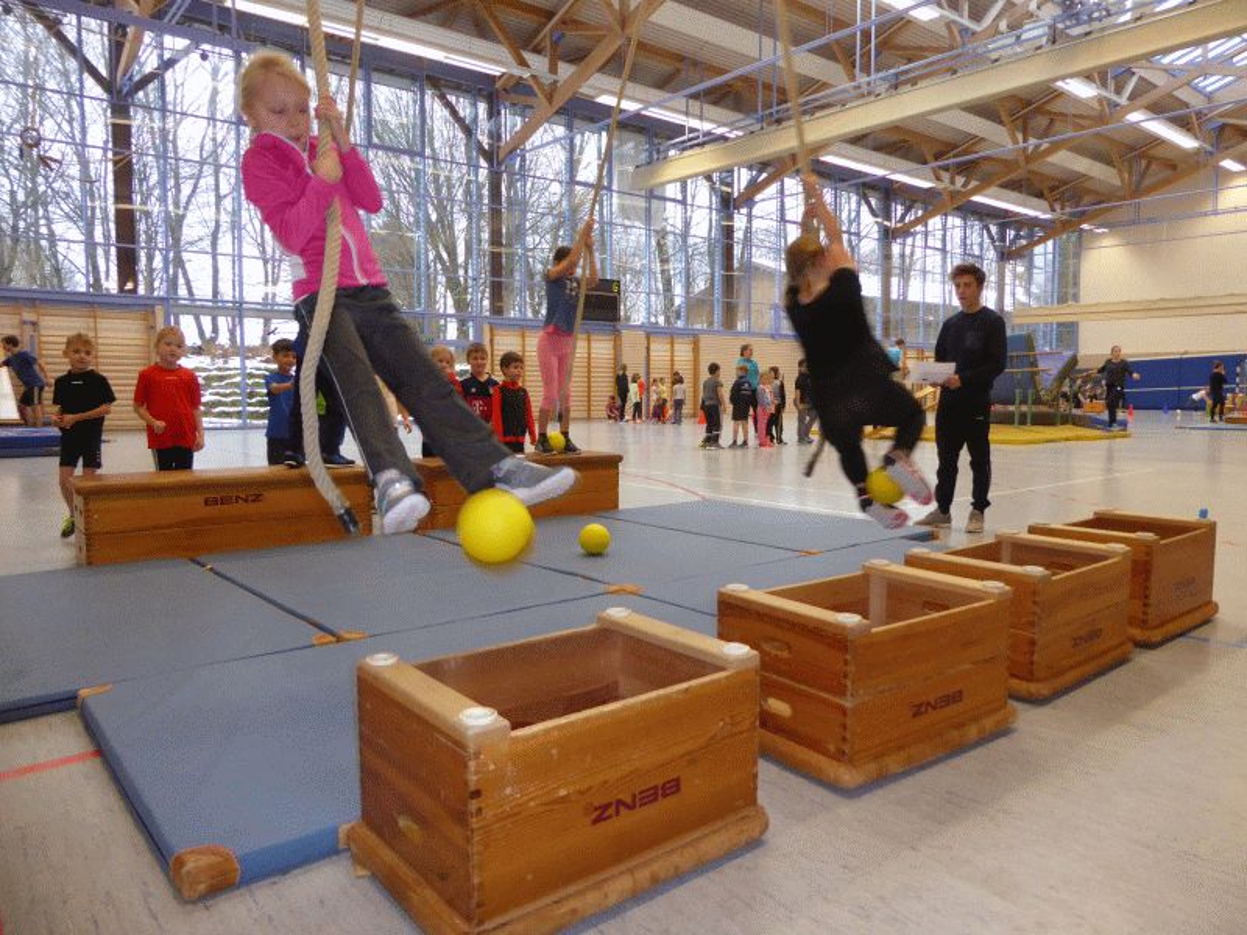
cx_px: 624
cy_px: 468
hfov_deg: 71.6
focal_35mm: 24
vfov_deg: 56.8
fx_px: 865
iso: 500
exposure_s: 1/60
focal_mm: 4.3
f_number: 3.3
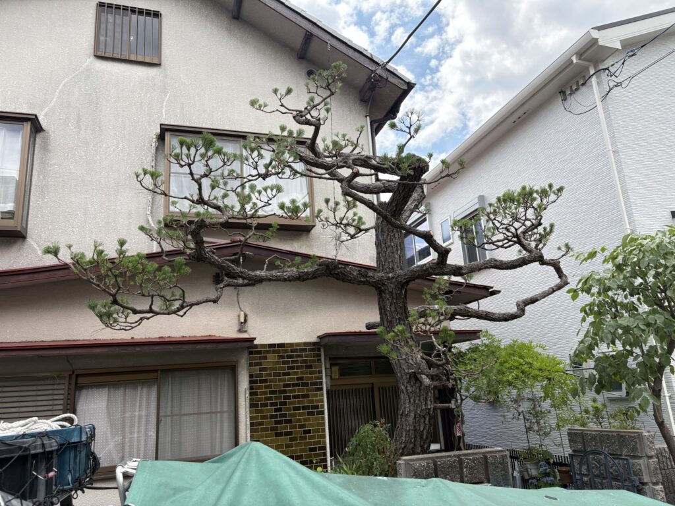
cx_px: 338
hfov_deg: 67.3
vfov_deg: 53.1
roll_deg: +4.4
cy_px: 253
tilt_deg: +15.6
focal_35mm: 26
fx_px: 507
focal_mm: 5.96
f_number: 1.6
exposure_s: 1/1626
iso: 64
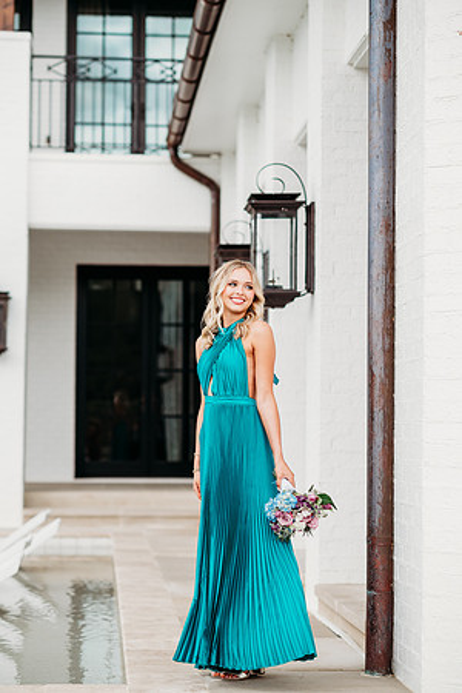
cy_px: 346
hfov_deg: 16.1
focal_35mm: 85
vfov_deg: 23.9
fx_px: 1636
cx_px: 231
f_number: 2.5
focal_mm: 85
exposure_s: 1/400
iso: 250
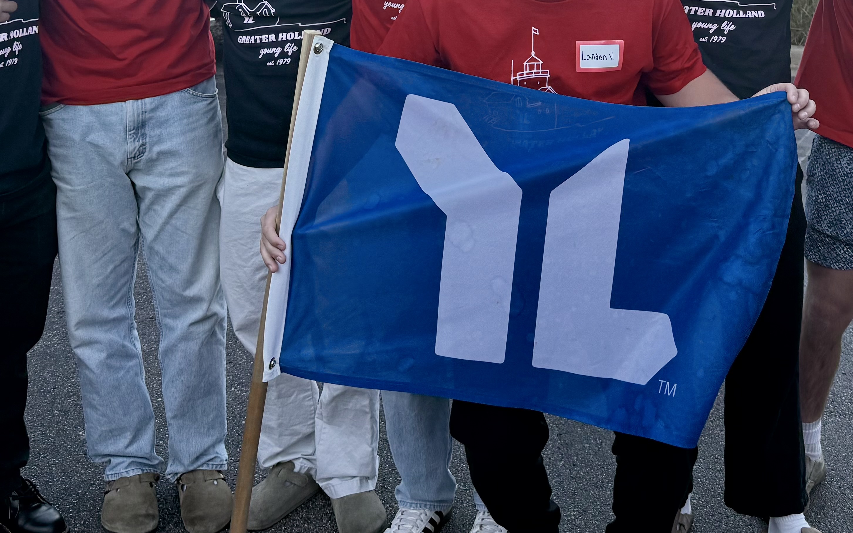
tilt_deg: -8.0
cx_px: 547
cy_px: 21
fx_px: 1162
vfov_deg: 24.8
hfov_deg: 40.0
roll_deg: -0.4
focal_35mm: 50
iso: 100
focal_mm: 6.76
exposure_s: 1/1091
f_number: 1.78
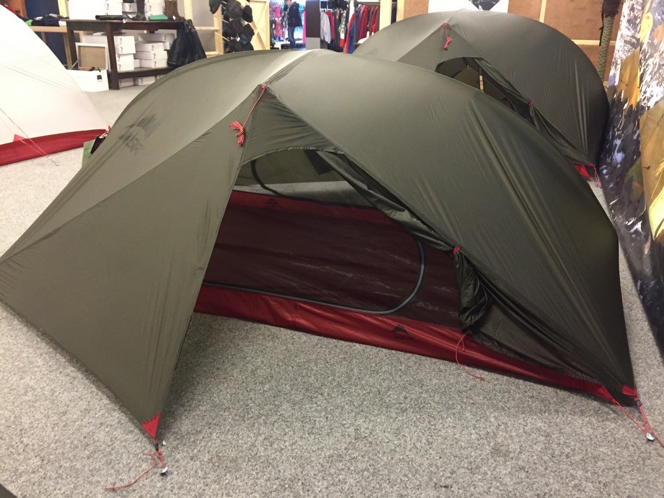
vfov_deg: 48.2
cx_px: 332
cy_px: 249
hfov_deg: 61.7
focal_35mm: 29
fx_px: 556
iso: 250
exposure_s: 1/17
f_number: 2.2
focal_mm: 4.15
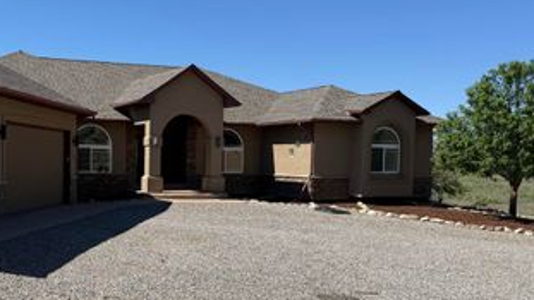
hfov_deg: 46.2
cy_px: 191
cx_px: 117
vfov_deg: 28.2
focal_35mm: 42
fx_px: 595
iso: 80
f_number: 1.78
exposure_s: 1/4975
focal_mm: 6.76
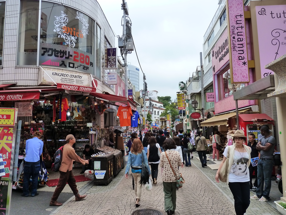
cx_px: 143
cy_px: 108
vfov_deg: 54.9
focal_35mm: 25
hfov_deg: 69.4
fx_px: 207
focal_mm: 4.1
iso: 200
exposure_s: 1/400
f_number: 4
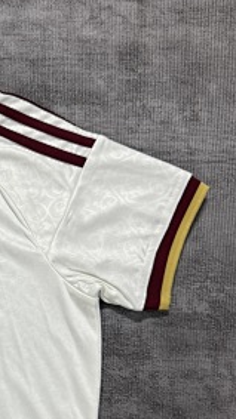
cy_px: 358
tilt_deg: -78.5
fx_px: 824
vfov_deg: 27.8
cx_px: -137
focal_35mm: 74
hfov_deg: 14.9
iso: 125
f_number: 1.78
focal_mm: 6.76
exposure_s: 1/50
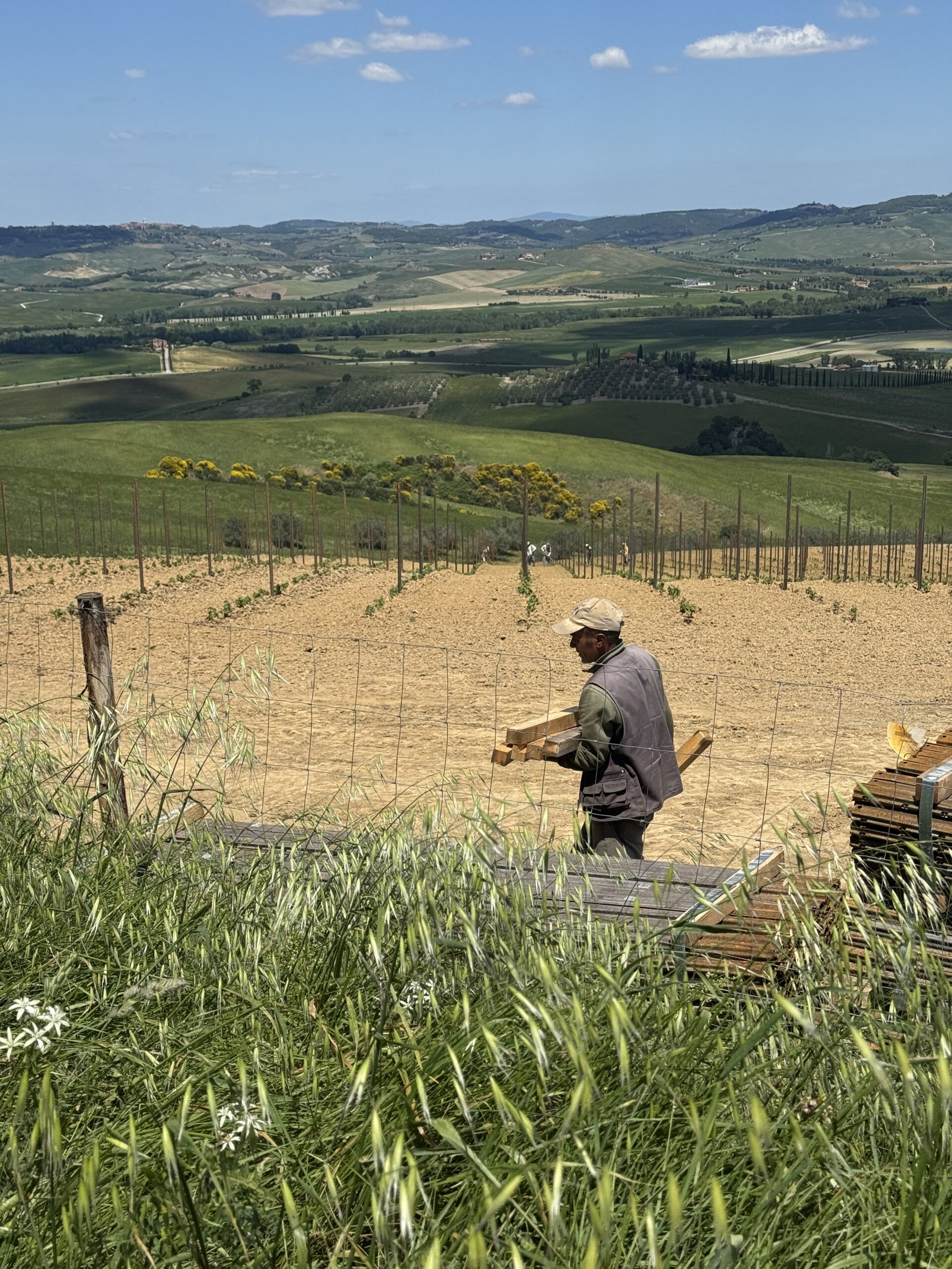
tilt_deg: -12.2
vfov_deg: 39.7
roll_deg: +1.2
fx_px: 1760
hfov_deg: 30.3
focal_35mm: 48
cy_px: 634
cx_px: 476
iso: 64
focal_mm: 6.76
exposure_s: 1/7092
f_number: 1.78
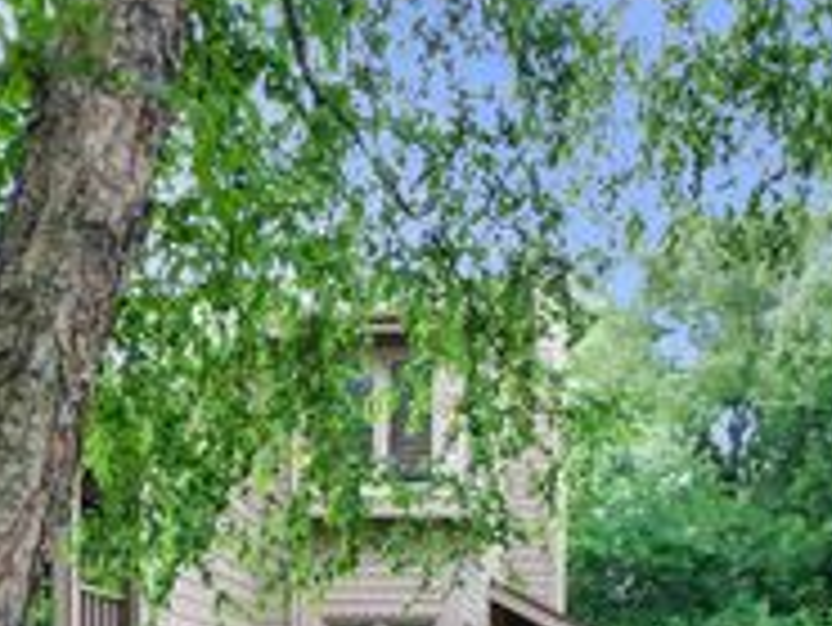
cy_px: 700
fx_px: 1491
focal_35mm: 62
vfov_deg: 22.3
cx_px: 373
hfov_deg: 31.2
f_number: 3
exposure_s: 1/60
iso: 125
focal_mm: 4
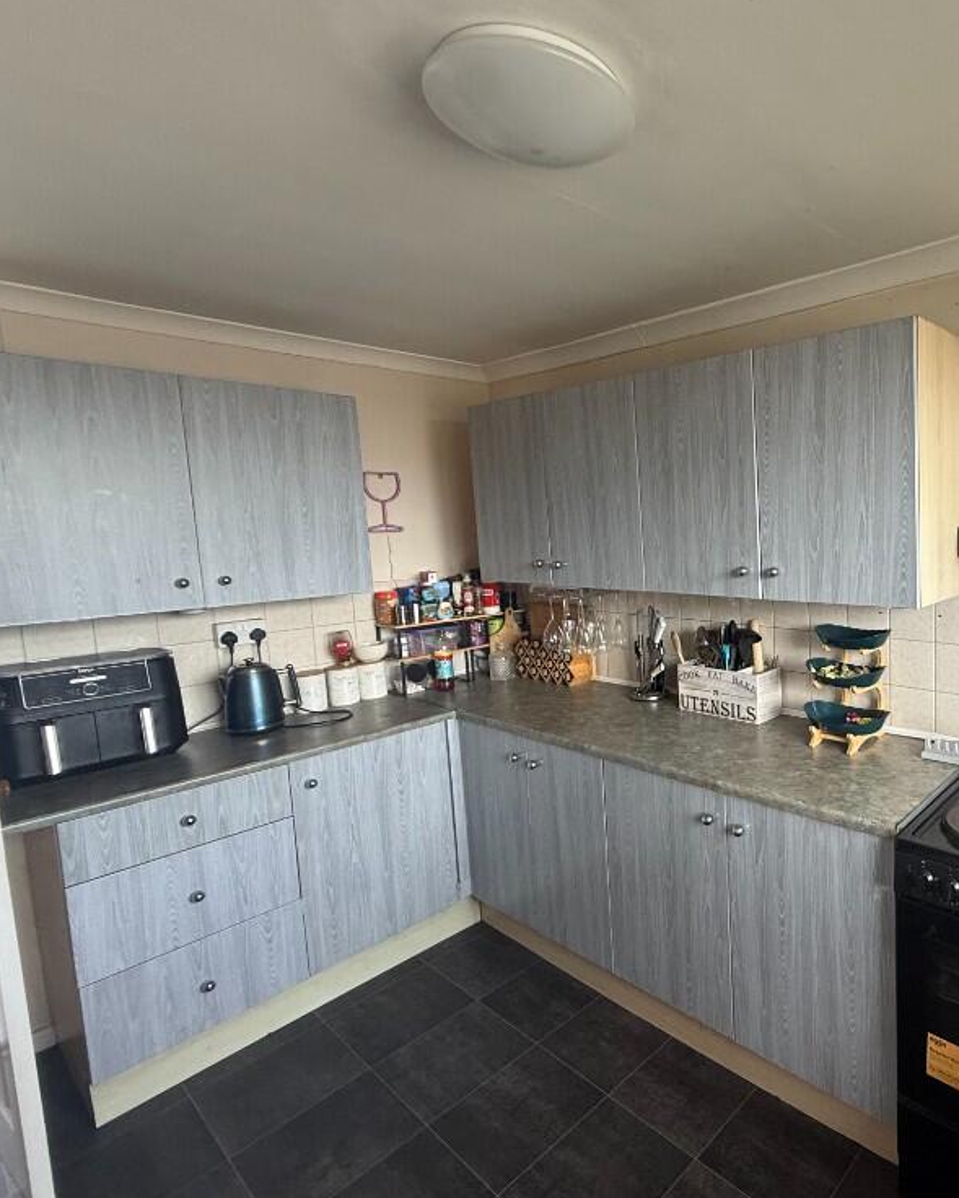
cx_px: 791
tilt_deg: -5.8
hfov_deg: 63.6
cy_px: 589
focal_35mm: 19
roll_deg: +1.4
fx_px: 674
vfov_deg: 83.3
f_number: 2.2
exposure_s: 1/99
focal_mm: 2.22
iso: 160
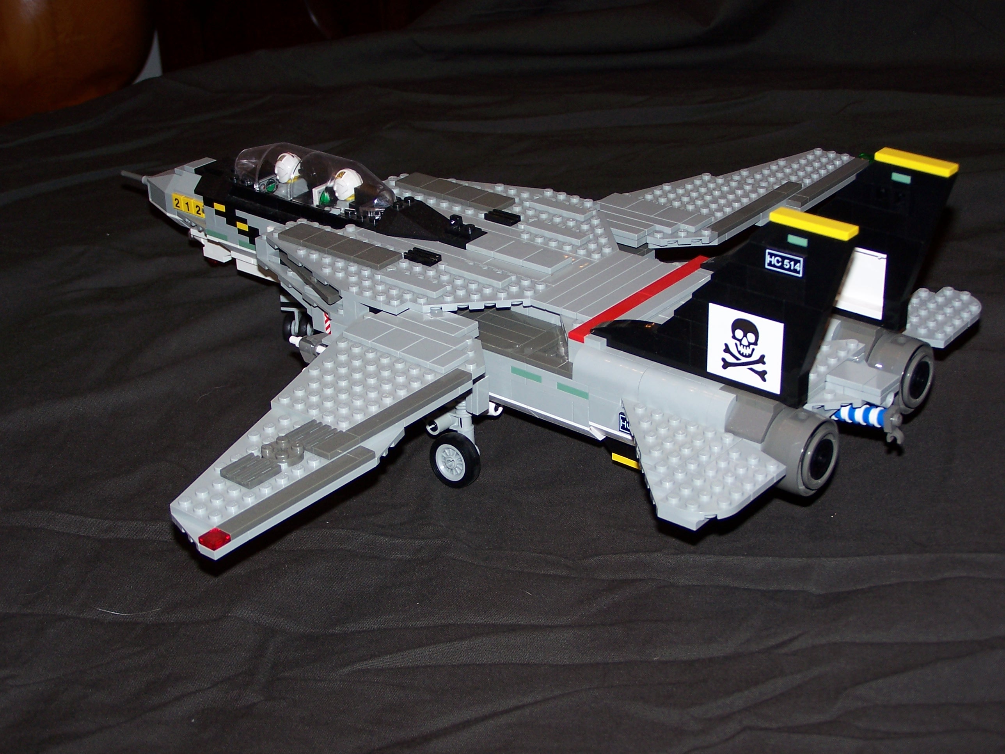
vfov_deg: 24.8
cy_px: 377
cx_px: 502
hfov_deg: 32.7
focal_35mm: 59
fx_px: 1713
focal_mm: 9.8
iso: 80
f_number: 3.1
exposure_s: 1/60
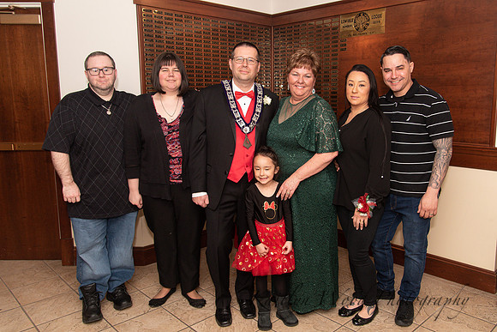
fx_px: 402
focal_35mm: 29
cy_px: 152
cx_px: 281
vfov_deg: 44.8
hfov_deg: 63.2
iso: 800
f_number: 4
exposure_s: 1/200
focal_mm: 24
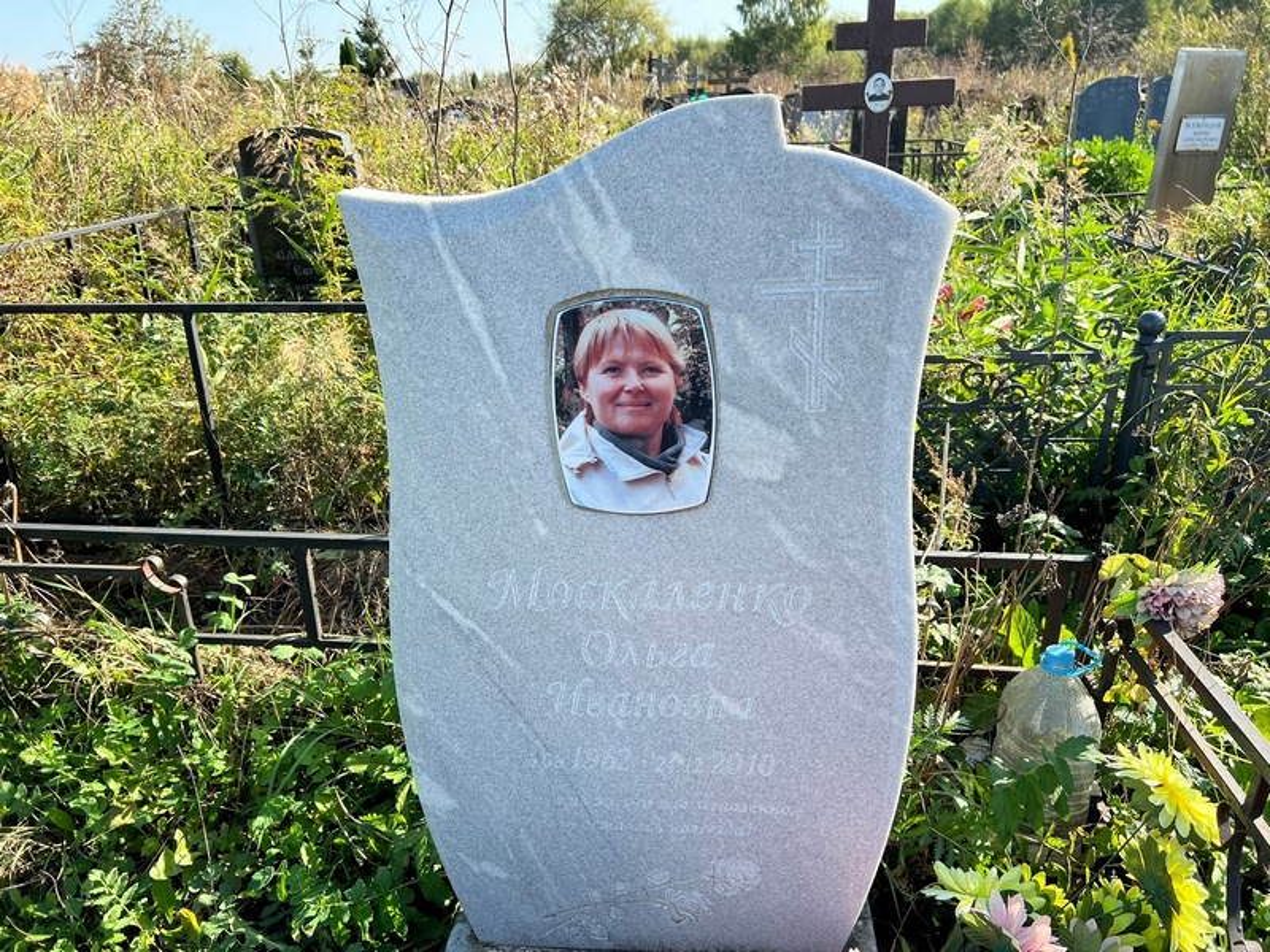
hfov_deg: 67.3
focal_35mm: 26
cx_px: 635
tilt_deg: -22.1
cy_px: 476
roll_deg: +2.5
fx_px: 954
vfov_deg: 53.1
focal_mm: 5.7
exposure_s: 1/1124
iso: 50
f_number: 1.5
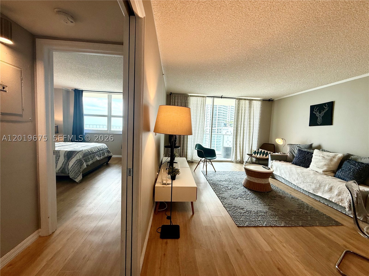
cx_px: 184
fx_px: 149
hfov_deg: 102.1
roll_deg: -2.7
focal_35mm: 14
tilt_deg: -3.8
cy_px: 138
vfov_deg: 85.7
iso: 64
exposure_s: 1/181
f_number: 2.2
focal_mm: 2.22
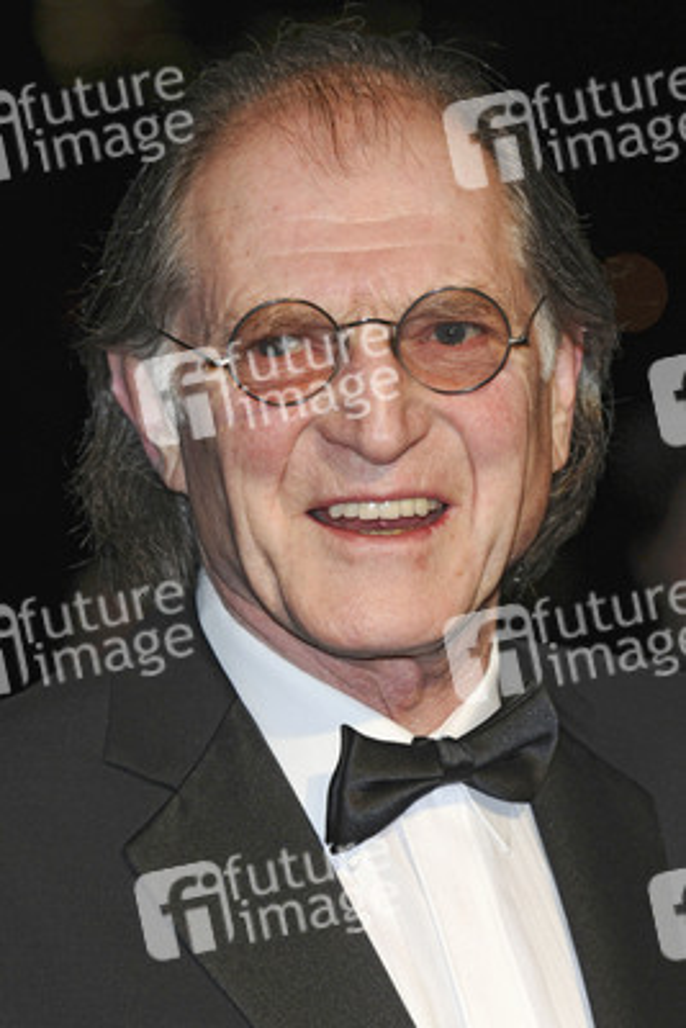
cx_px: 343
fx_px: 5568
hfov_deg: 7.0
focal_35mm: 195
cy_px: 514
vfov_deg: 10.5
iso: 400
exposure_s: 1/160
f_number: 5
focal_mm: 130
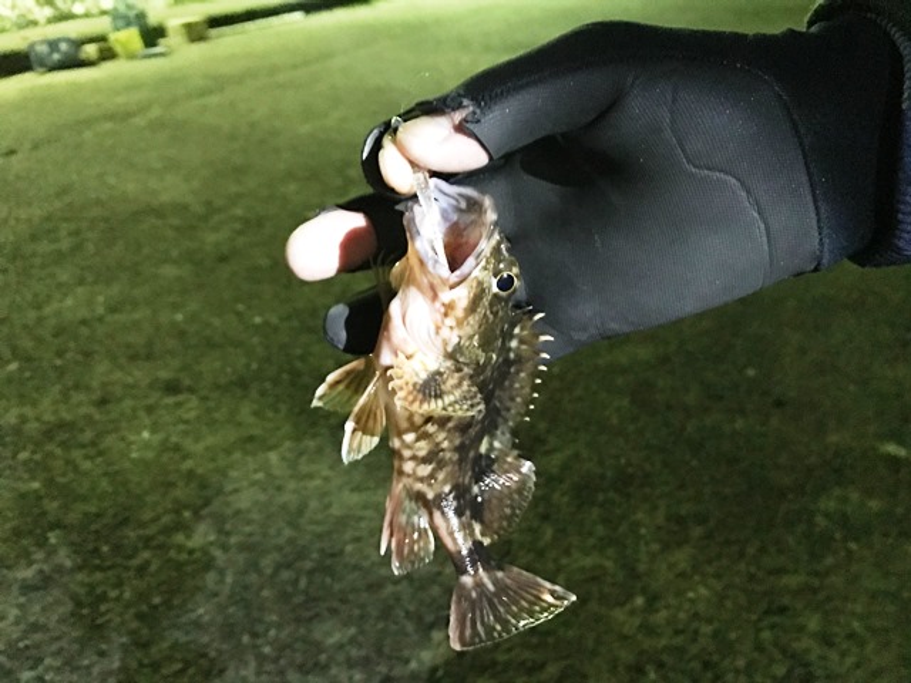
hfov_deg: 63.4
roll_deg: +5.0
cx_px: 456
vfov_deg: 49.7
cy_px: 342
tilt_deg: -26.9
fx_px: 737
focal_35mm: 28
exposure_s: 1/4
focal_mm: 3.99
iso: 400
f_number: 1.8
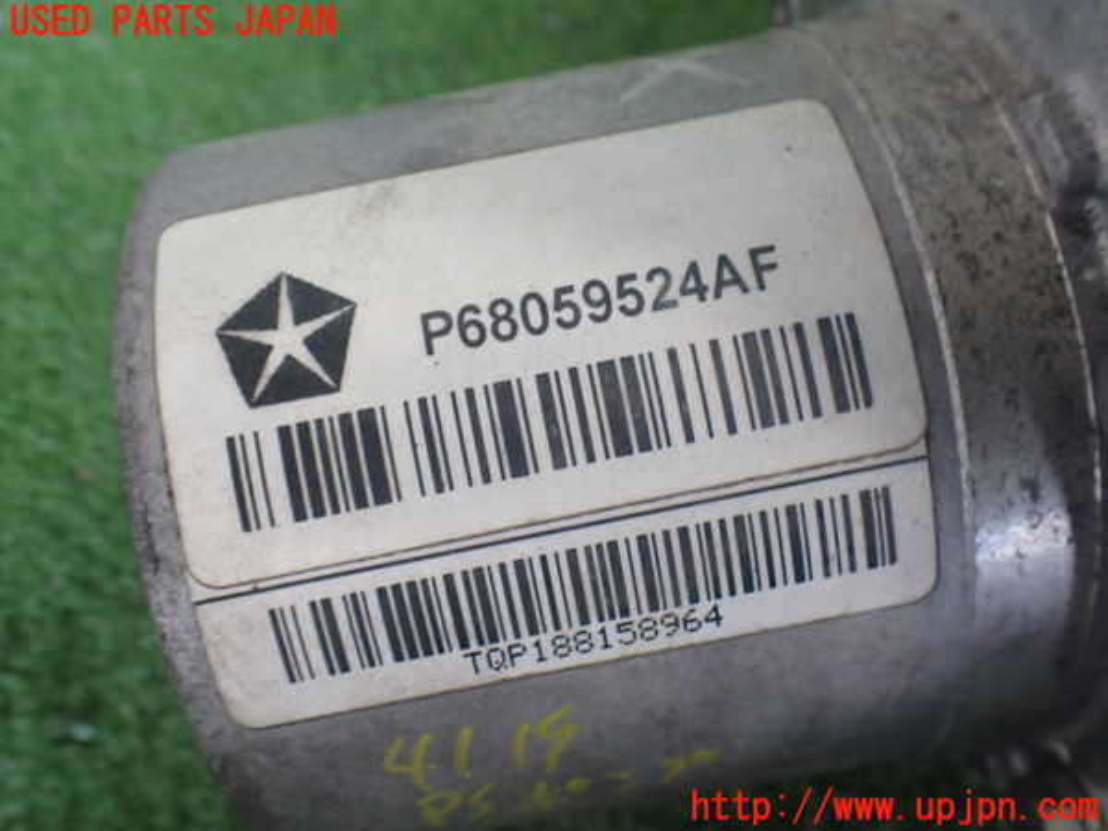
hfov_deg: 60.0
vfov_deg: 46.8
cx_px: 554
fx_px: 960
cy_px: 416
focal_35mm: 30
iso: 640
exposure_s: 1/125
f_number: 2.3
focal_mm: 5.4
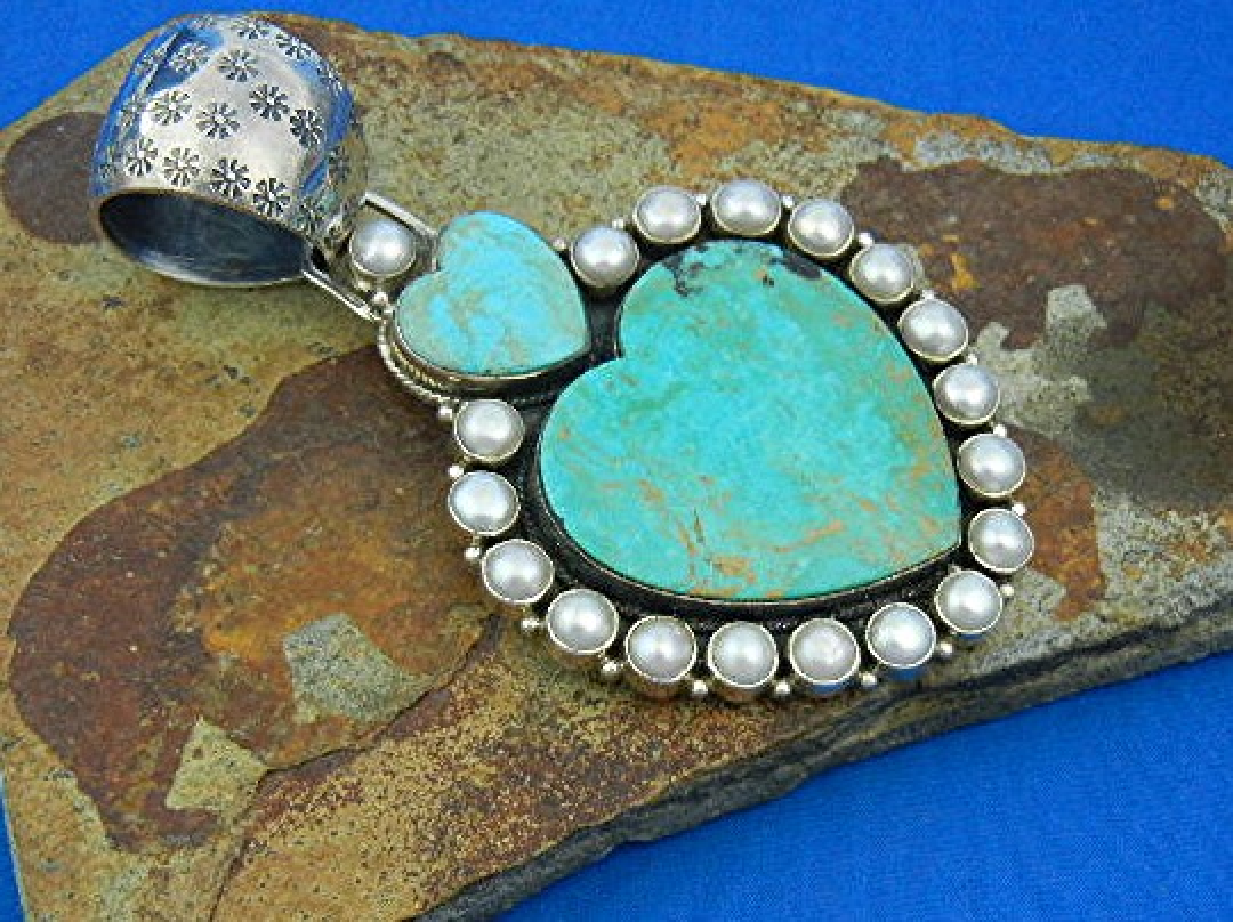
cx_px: 616
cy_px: 461
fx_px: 2100
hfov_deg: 32.7
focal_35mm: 59
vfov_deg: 24.8
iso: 400
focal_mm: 10.6
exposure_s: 1/17.4
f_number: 4
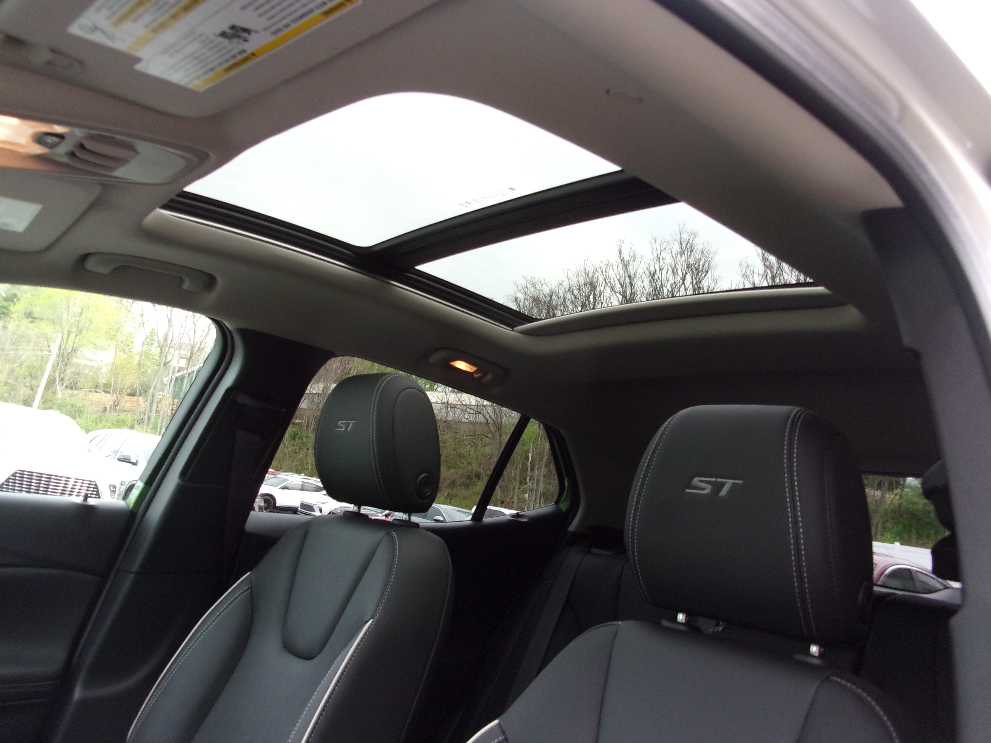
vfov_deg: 49.7
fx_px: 802
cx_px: 496
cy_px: 372
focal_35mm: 28
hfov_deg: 63.4
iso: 218
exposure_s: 1/125
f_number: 3.9
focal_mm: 5.1
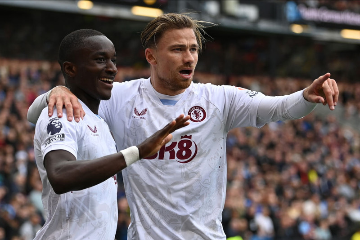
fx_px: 1000
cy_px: 120
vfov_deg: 13.7
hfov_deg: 20.4
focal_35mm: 100
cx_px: 180
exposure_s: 1/1000
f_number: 2.8
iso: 400
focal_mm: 100
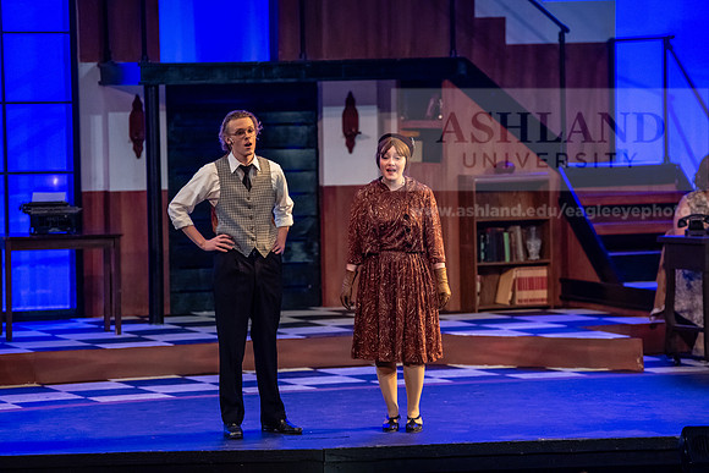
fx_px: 3250
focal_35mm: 165
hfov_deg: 12.4
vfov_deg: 8.3
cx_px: 354
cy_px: 236
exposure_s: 1/200
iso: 4000
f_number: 3.2
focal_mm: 165
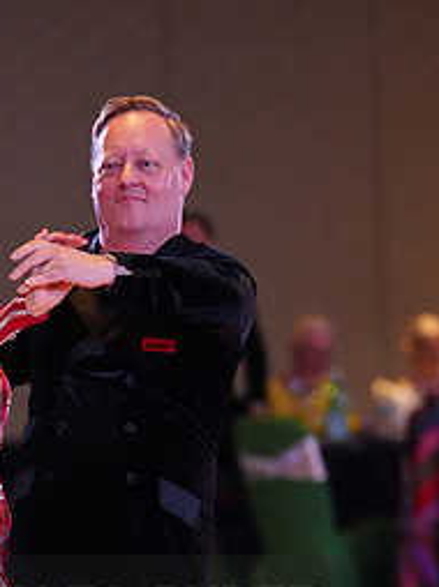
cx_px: 38
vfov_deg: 5.9
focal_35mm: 334
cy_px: 633
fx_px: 5657
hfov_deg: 4.4
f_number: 2.8
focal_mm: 152
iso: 5000
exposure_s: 1/400
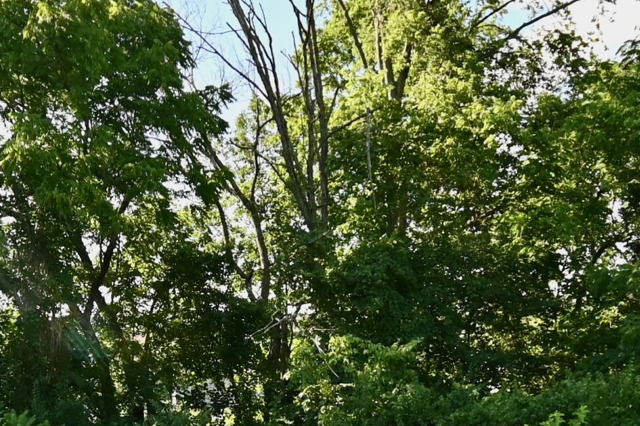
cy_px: 445
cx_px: 228
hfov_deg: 42.3
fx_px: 818
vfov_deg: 27.3
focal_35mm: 46
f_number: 4.5
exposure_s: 1/640
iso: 320
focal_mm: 10
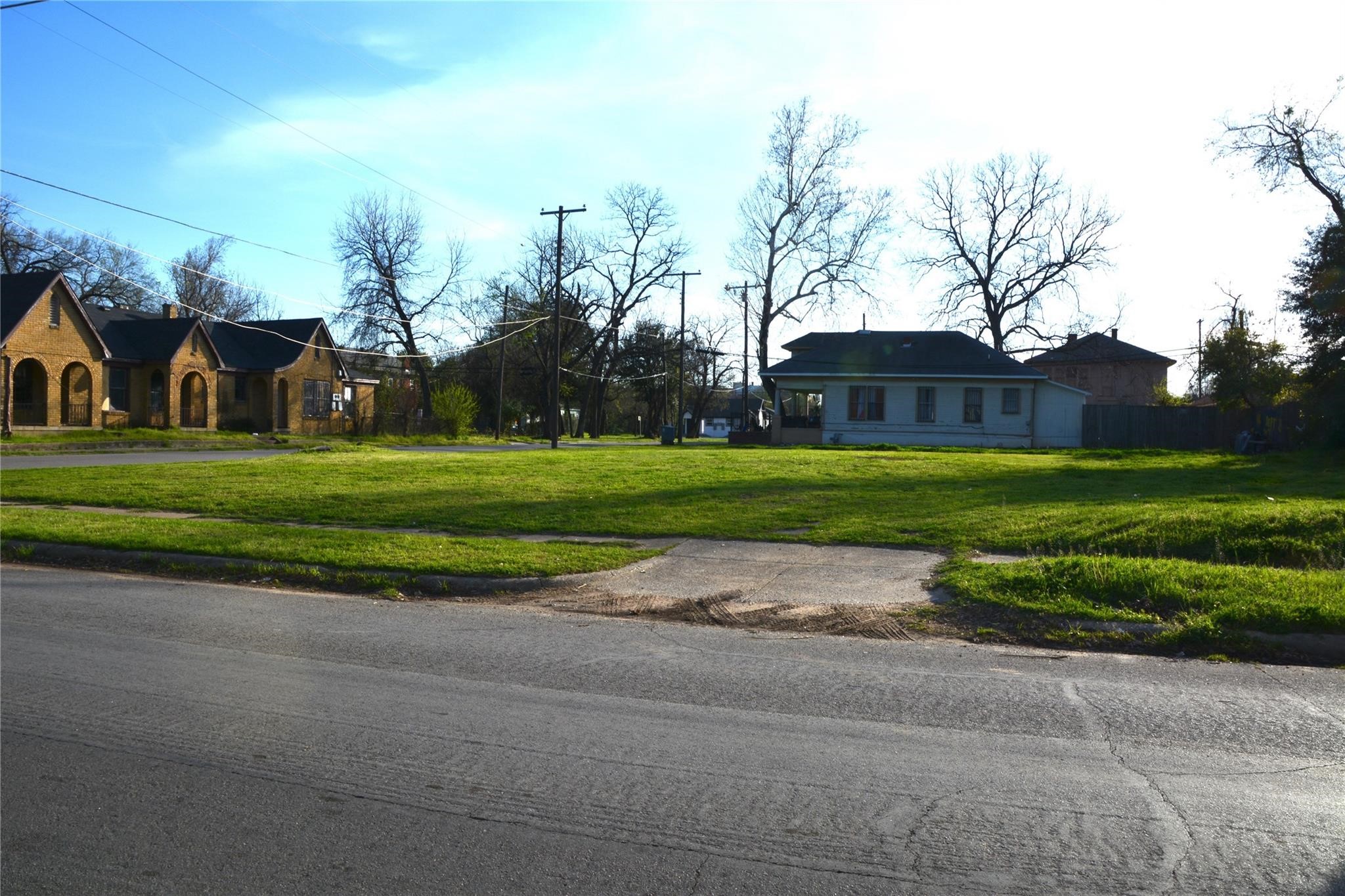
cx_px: 672
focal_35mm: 27
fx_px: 1009
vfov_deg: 47.9
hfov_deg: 67.4
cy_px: 448
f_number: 11
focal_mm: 18
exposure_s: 1/200
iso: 100
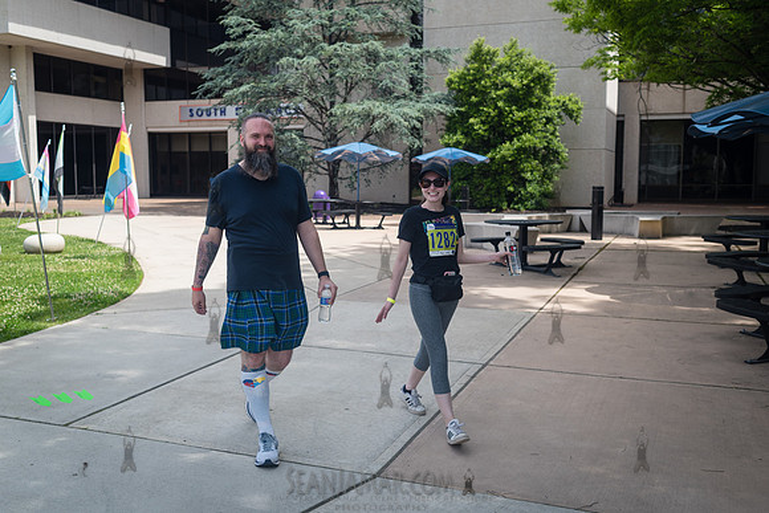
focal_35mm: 37
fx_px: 782
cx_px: 375
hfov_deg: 52.4
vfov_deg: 36.3
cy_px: 256
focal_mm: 35
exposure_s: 1/1000
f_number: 4
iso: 200
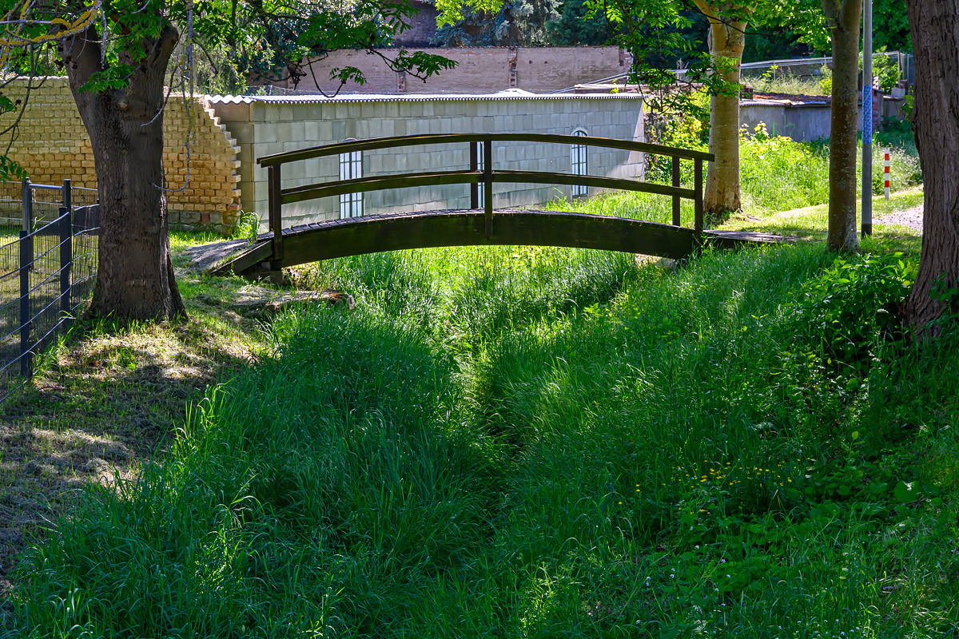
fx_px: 1998
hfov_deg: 27.0
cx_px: 480
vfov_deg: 18.2
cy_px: 320
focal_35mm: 75
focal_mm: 50
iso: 200
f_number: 8
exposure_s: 1/160
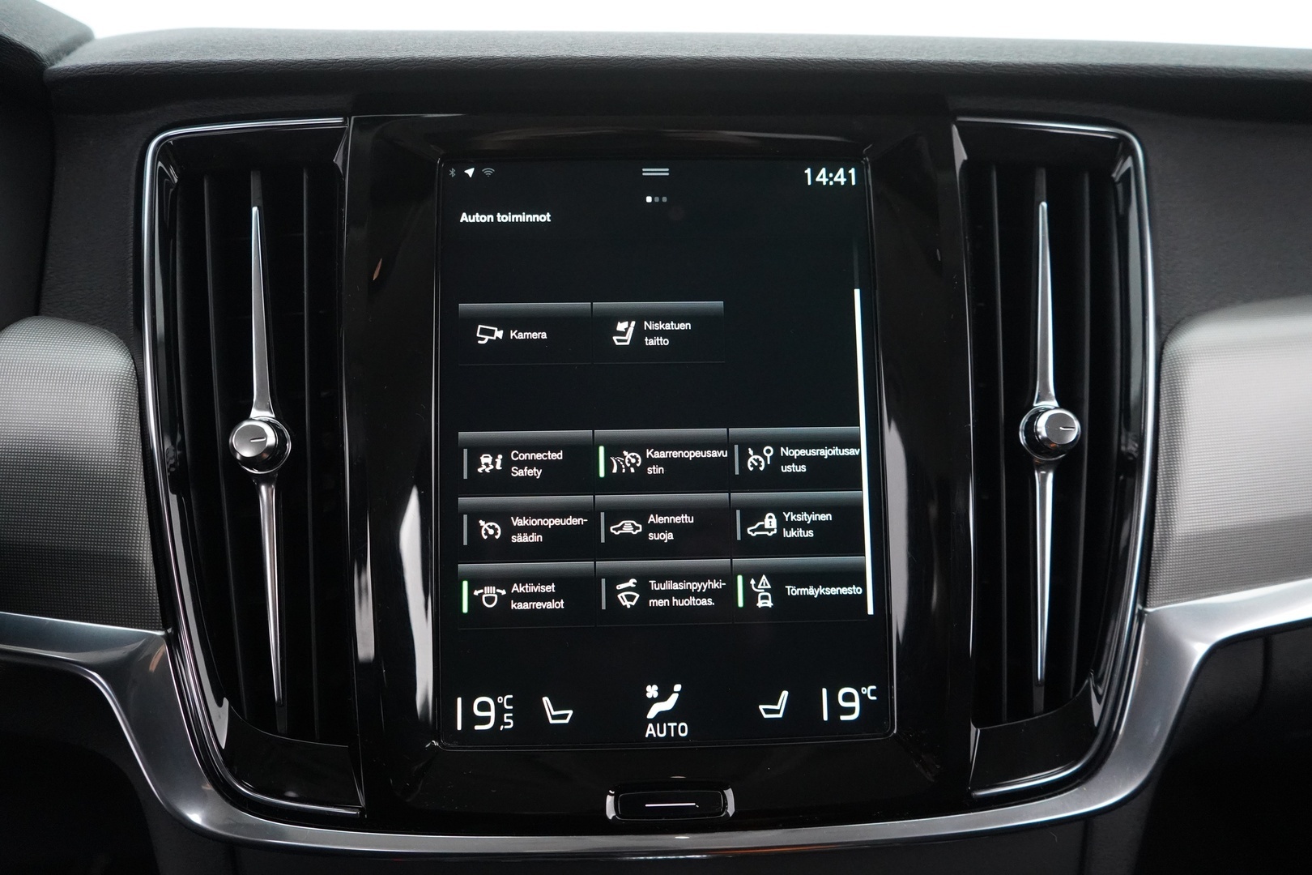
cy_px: 438
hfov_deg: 65.5
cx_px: 656
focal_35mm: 28
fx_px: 1020
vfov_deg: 46.4
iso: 8000
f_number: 3.5
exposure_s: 1/60
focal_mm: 28
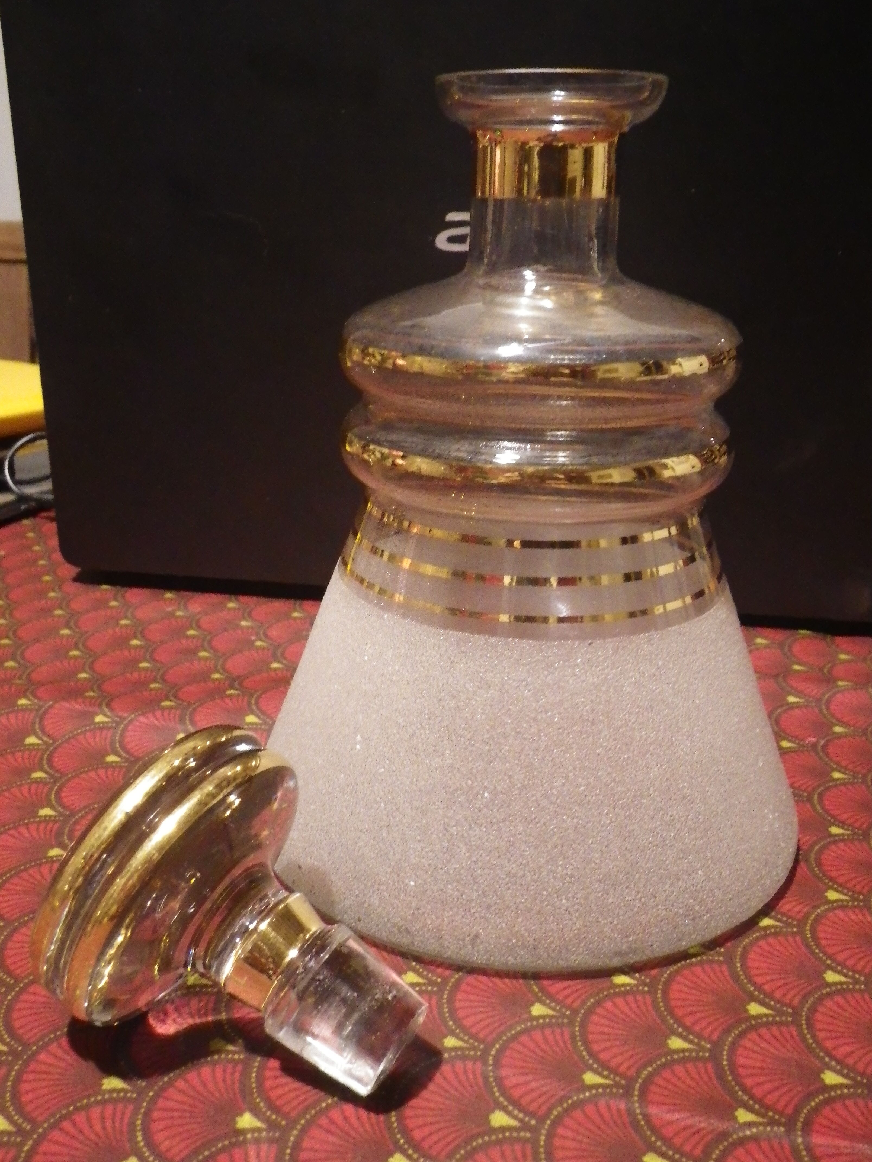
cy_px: 581
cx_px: 436
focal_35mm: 34
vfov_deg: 54.0
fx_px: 1142
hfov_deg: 41.8
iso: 800
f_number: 3.8
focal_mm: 6.1
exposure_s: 1/6
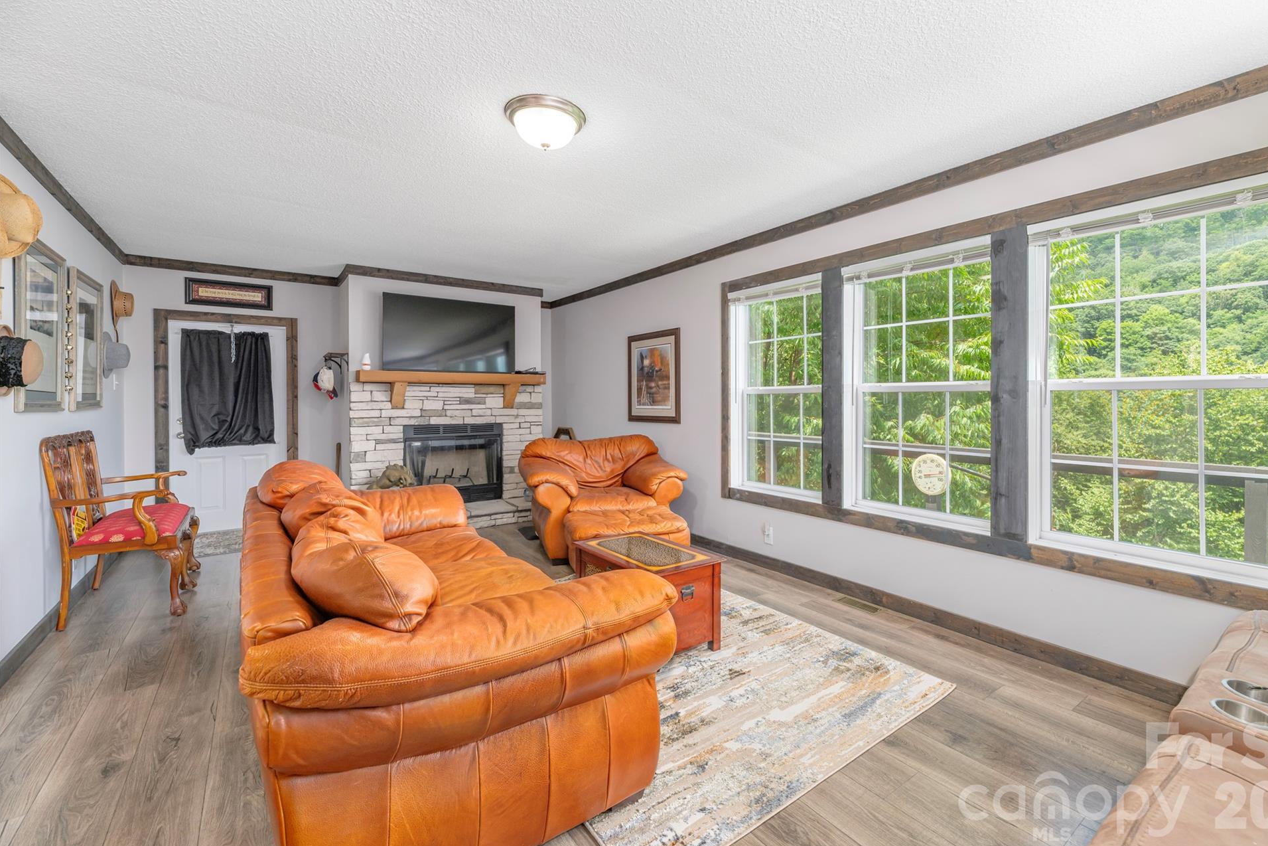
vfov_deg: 77.3
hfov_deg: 100.2
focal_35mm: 15
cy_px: 399
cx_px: 678
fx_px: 528
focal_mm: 14
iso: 320
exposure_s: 1/13
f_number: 7.1
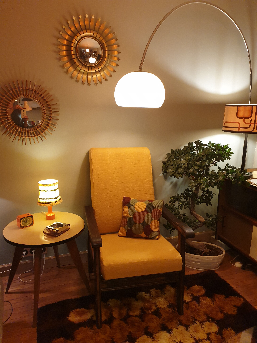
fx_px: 257
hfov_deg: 53.1
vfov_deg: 67.3
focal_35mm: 26
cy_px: 172
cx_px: 128
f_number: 2.4
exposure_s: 1/33
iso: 320
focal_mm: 4.3
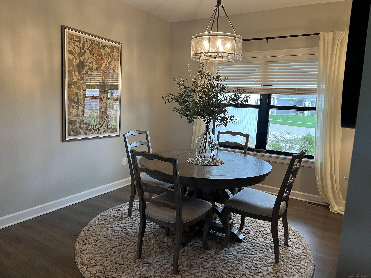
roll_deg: -2.8
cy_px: 139
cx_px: 186
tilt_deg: -8.6
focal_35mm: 26
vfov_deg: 53.1
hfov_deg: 67.3
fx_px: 279
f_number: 1.6
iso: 80
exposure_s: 1/60
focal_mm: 5.1
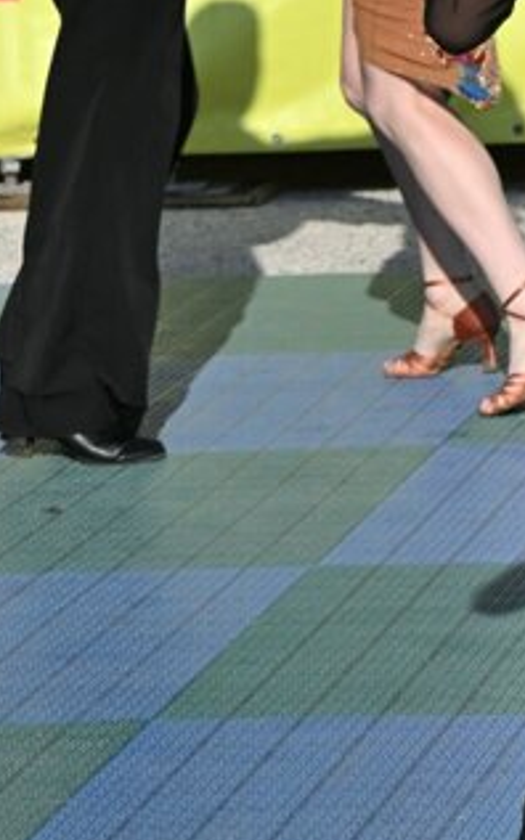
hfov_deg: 4.2
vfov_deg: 6.8
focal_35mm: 309
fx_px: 7077
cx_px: 1151
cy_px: 240
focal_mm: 70
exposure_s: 1/500
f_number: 8
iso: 200
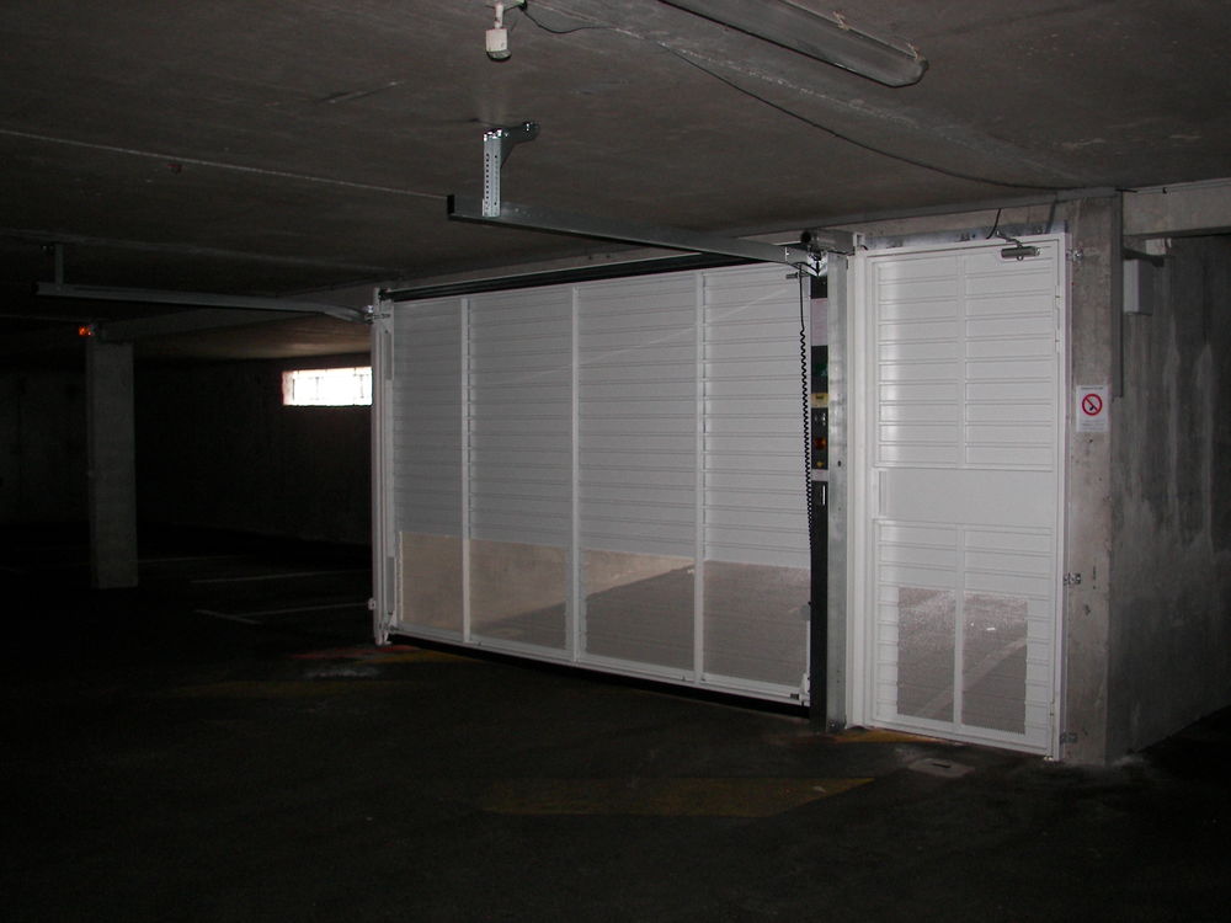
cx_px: 616
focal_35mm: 36
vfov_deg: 39.7
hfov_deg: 51.4
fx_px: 1280
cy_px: 462
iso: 100
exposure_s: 1/30
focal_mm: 6
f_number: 2.8
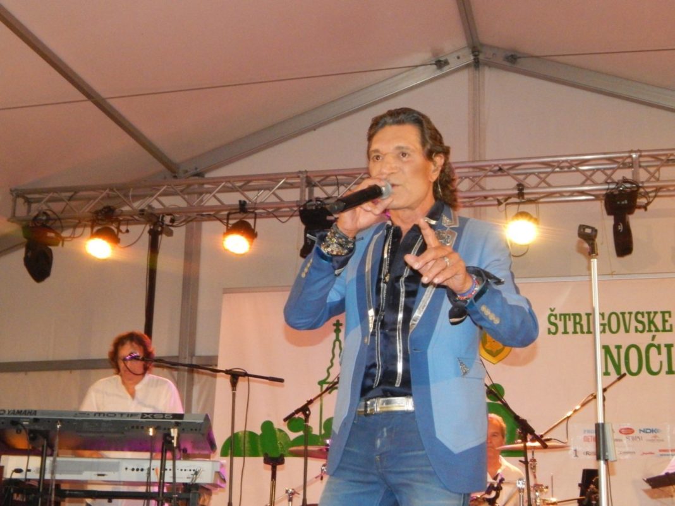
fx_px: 1072
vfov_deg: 26.6
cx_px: 338
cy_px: 253
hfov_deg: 34.9
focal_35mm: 55
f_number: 3.8
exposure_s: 1/30
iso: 1100
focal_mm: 9.7
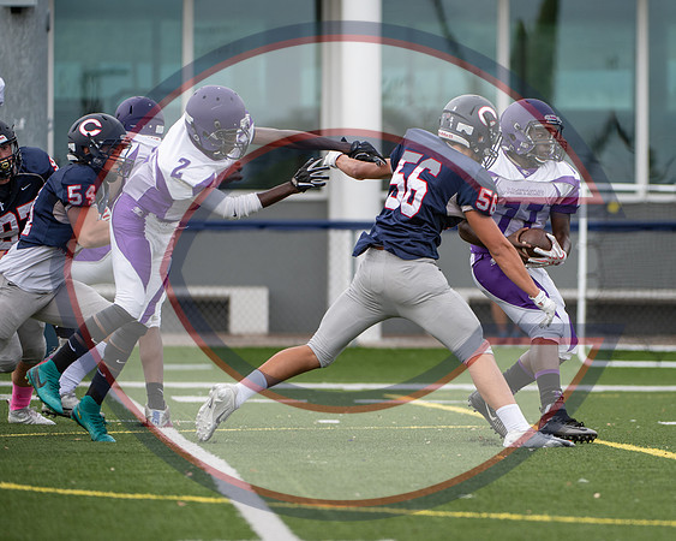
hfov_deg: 6.0
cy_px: 231
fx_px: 6496
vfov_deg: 4.8
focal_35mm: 325
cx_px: 496
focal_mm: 220
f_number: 4
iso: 220
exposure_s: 1/1000
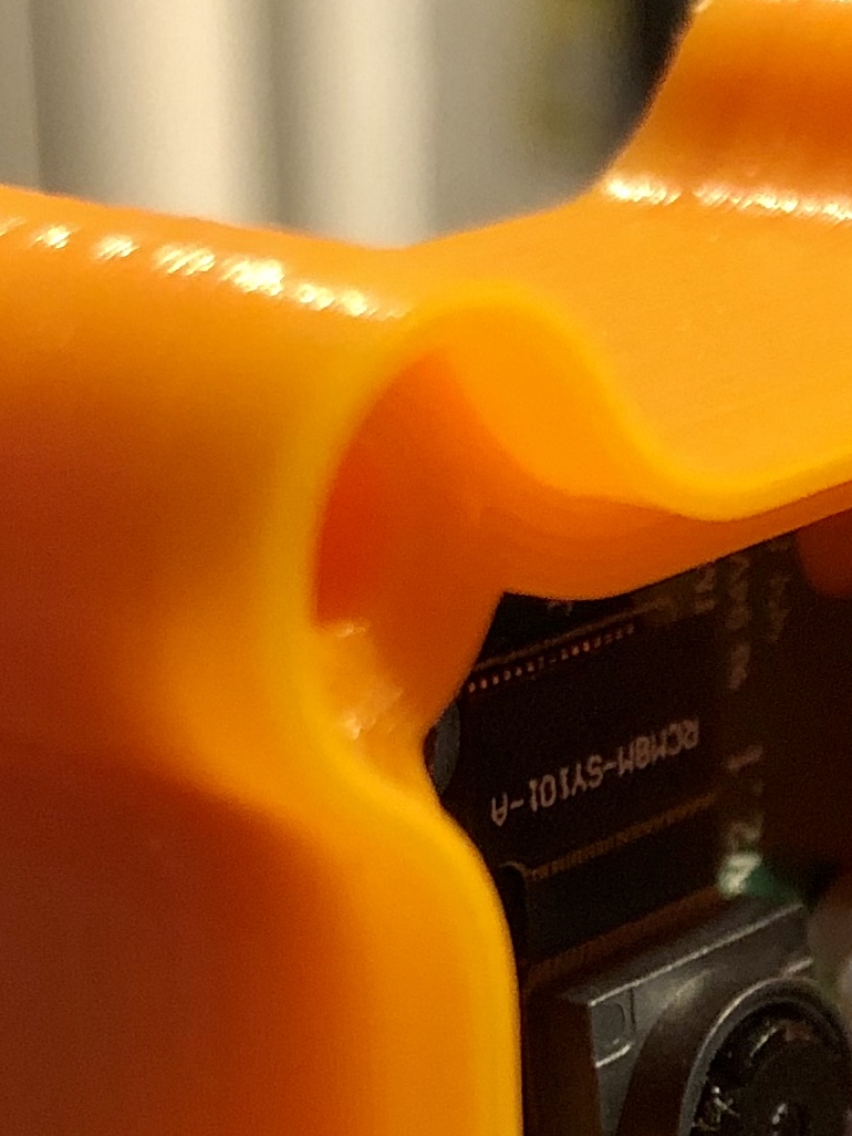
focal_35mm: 110
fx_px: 3608
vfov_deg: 17.4
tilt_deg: -27.0
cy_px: 1176
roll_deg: -0.1
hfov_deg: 13.4
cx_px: 703
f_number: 1.8
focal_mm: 3.99
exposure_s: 1/15
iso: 100
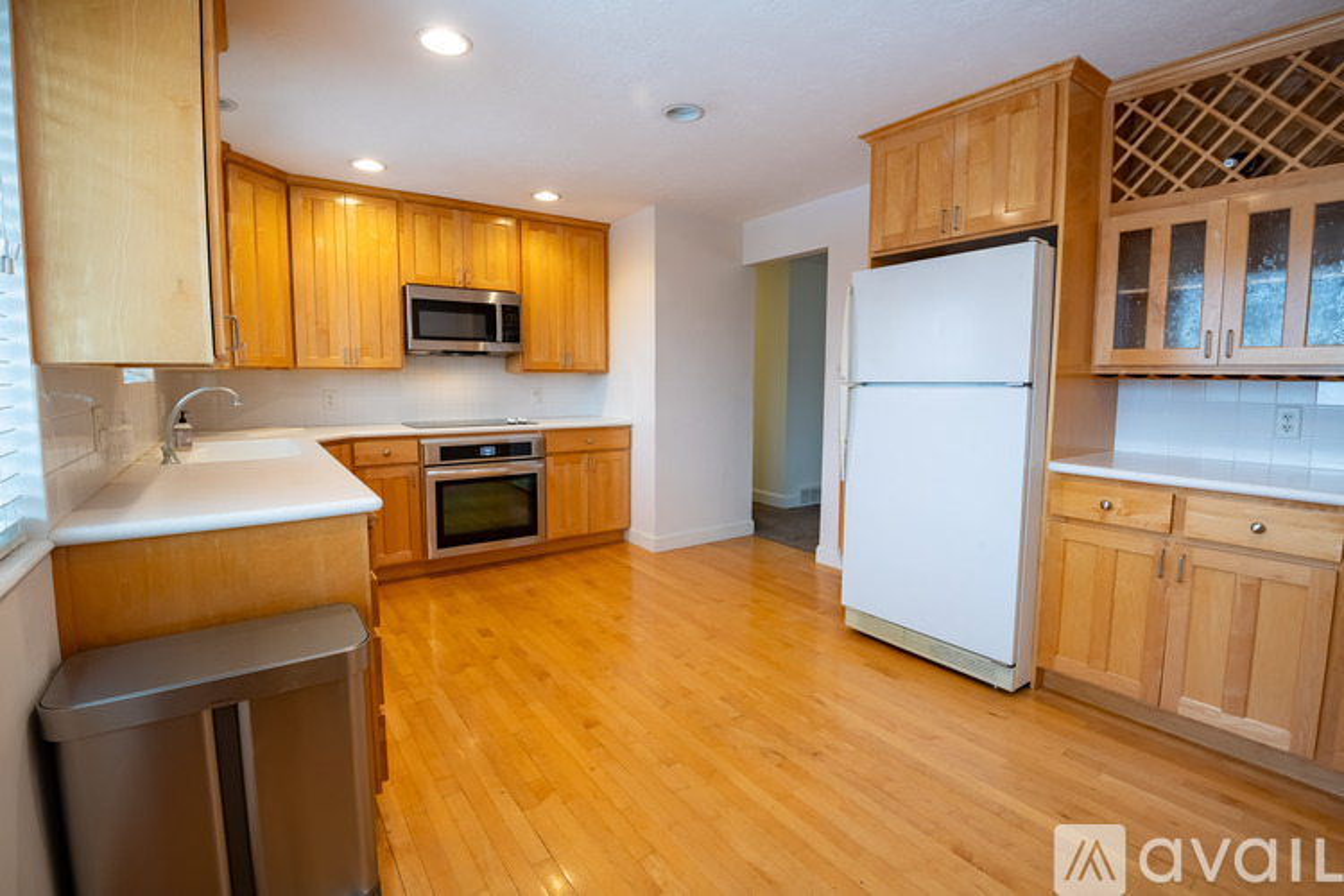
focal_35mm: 16
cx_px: 672
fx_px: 597
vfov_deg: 73.7
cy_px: 448
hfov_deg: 96.7
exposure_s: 1/50
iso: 500
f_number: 10
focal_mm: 16
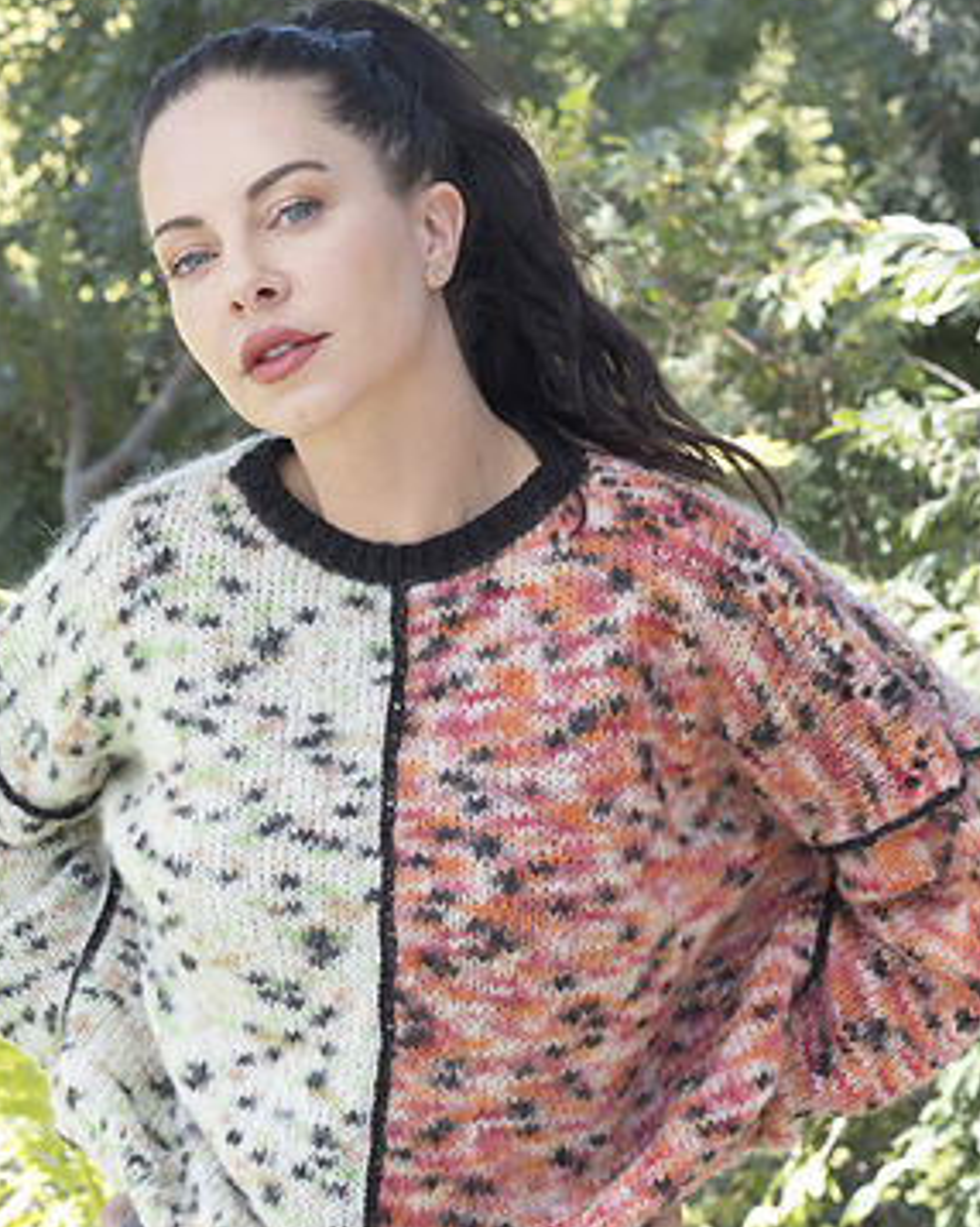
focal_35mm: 141
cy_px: 685
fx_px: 5116
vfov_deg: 13.7
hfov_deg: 10.9
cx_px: 303
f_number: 7.1
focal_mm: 56
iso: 800
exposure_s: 1/250
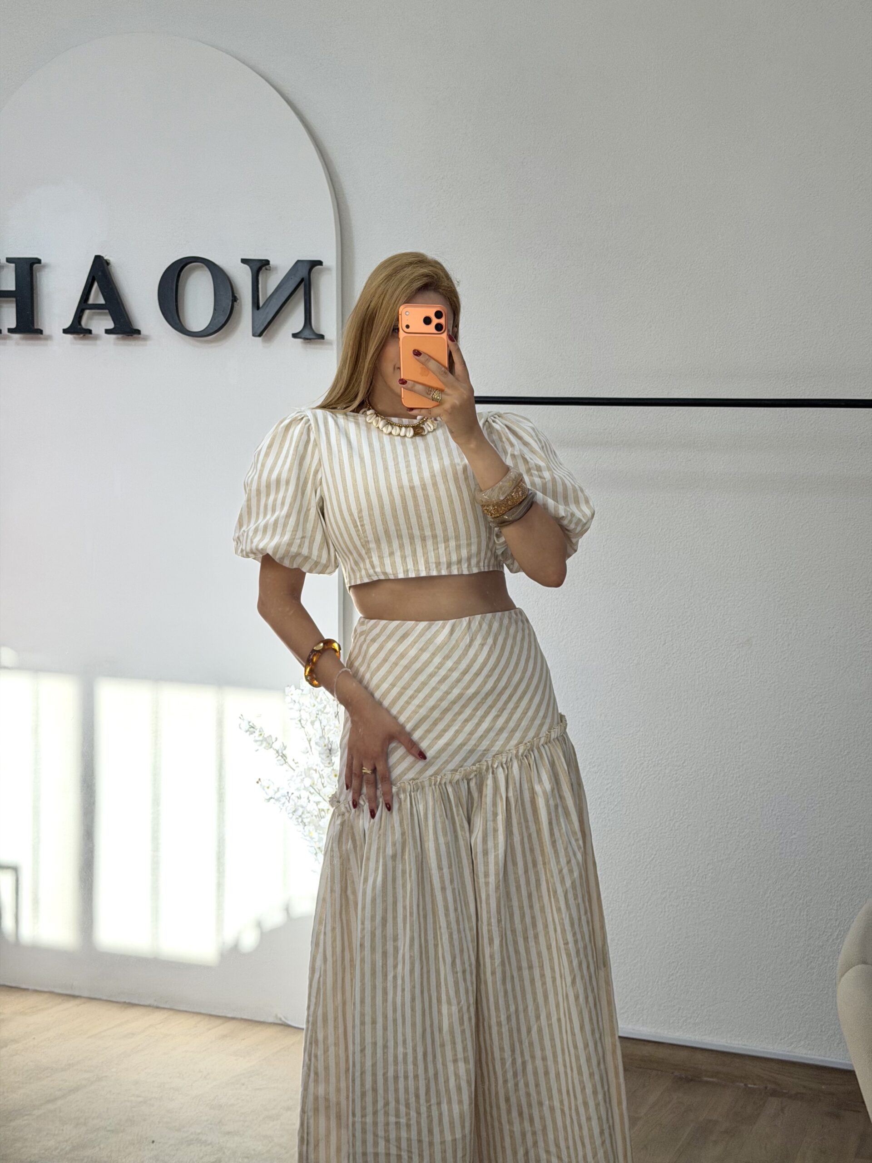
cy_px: 582
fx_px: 1612
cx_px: 436
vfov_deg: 39.7
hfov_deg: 30.3
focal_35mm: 48
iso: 100
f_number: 1.78
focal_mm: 6.76
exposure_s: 1/566
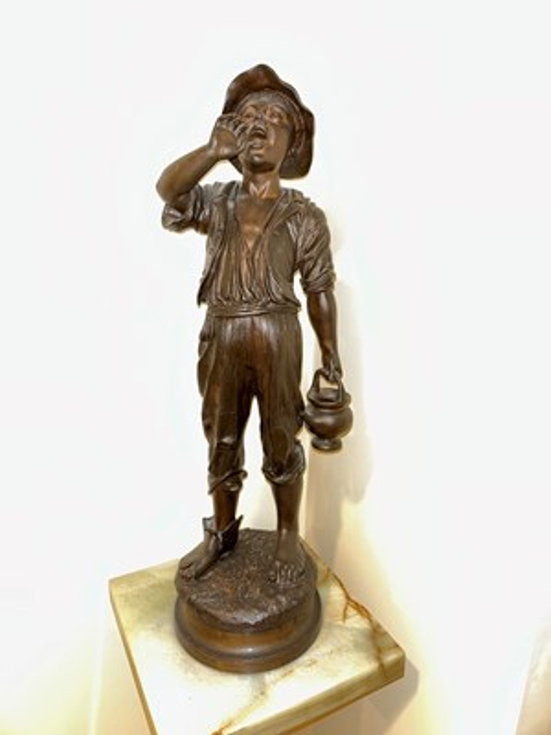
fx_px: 552
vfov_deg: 67.3
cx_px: 276
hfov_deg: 53.1
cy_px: 368
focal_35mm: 26
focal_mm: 5.7
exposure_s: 1/16
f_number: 1.5
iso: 50
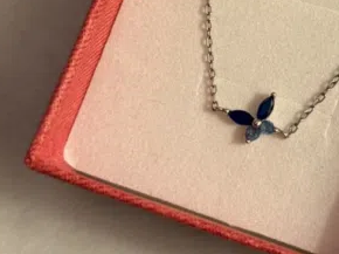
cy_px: -26
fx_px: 519
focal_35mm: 53
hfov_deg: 33.2
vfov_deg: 25.5
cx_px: 339
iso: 250
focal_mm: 6.76
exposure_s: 1/50
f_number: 1.78
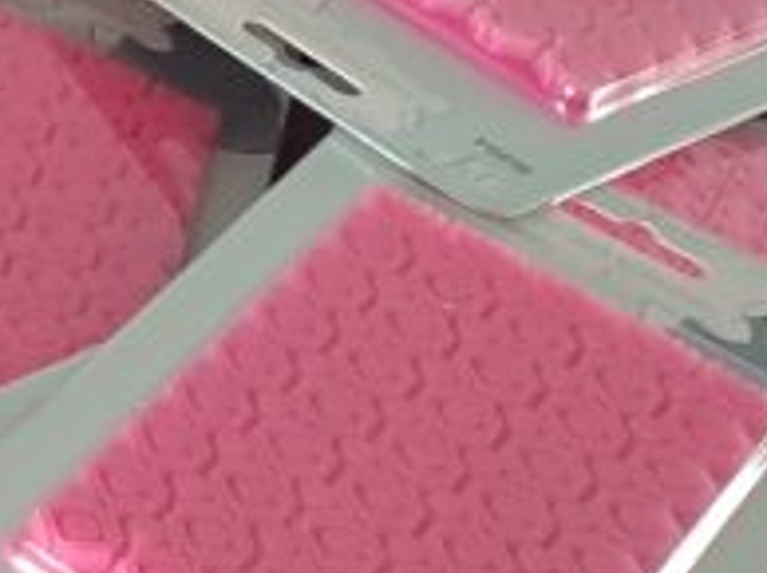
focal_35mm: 132
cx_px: -1012
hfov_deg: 12.2
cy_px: -130
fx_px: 2921
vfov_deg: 11.0
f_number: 1.8
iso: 250
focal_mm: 4.65
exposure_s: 1/50
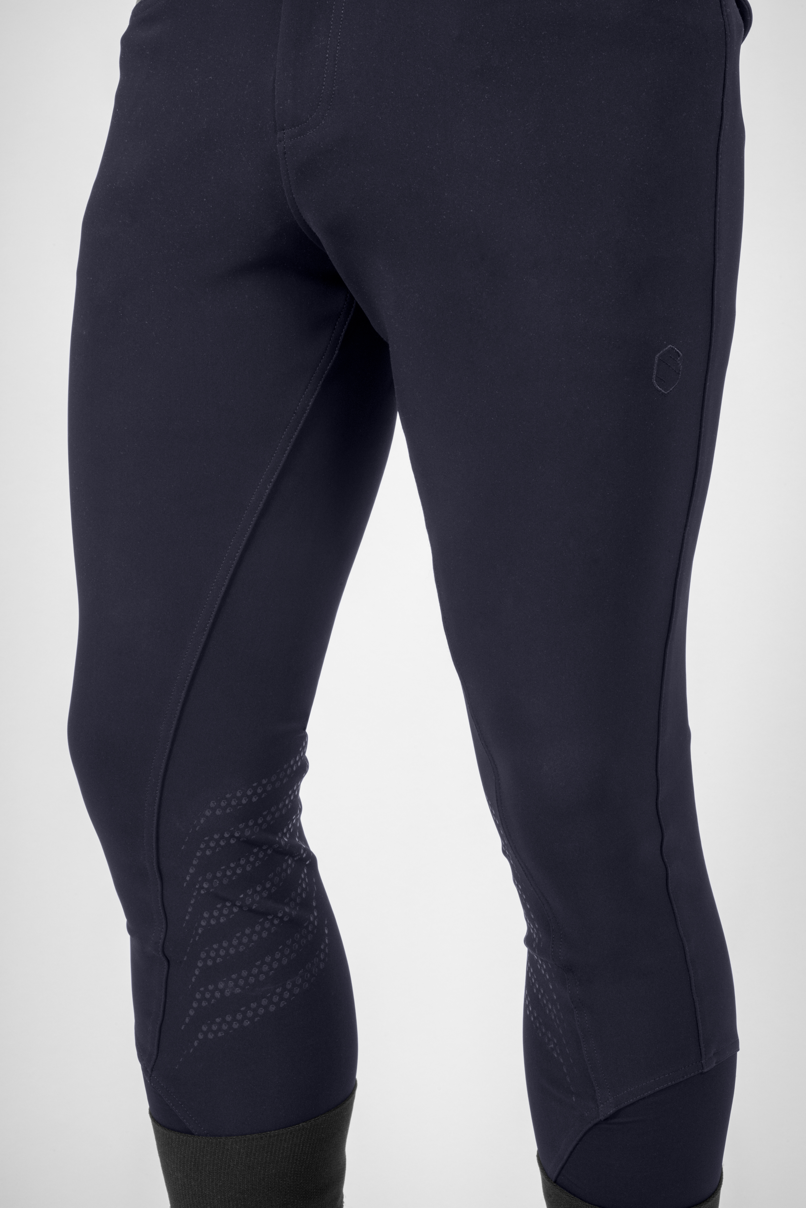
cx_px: 403
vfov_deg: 33.4
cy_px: 604
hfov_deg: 22.6
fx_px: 2015
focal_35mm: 60
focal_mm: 60
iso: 250
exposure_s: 1/200
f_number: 20
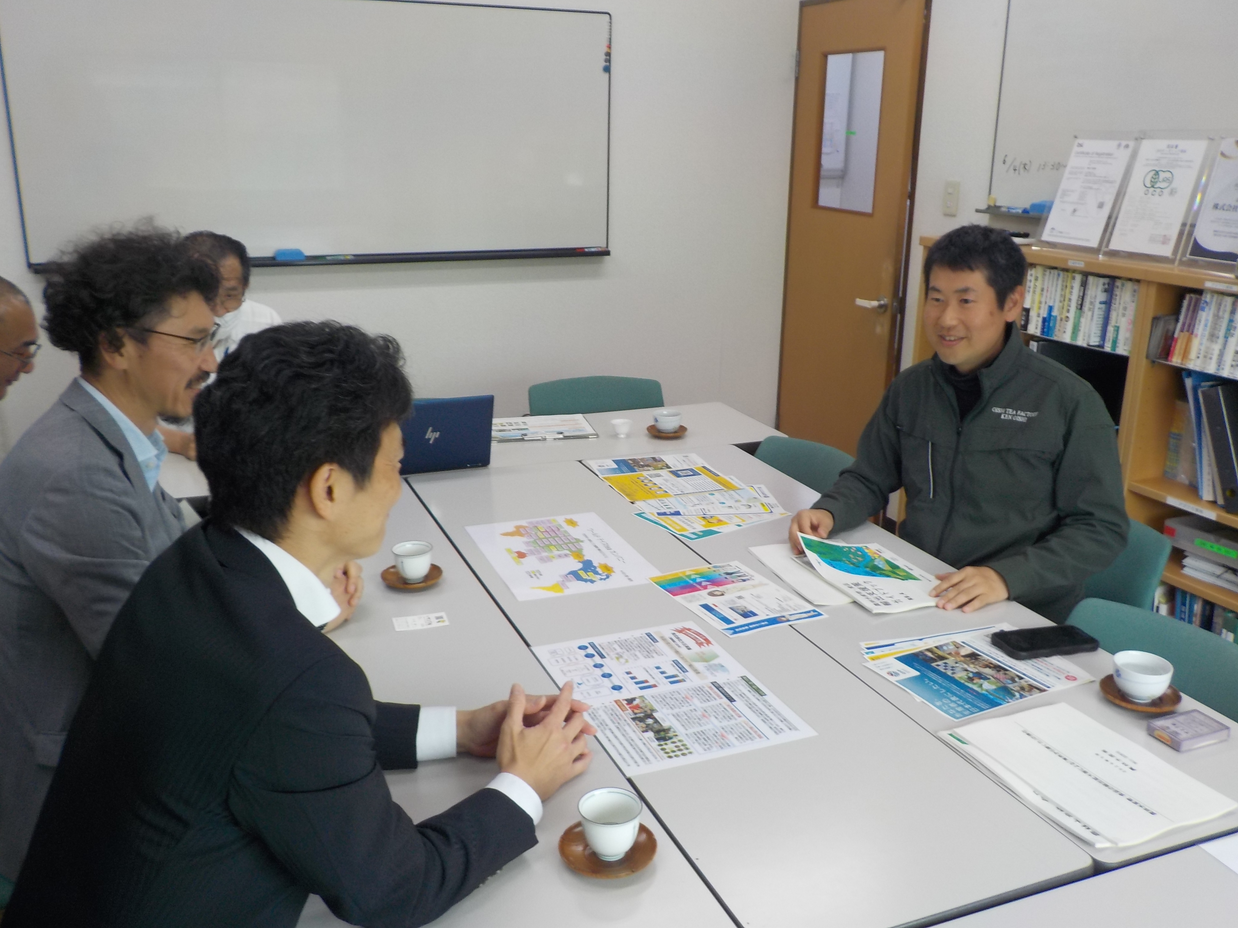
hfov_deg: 60.0
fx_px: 1073
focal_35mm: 30
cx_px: 619
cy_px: 464
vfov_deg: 46.8
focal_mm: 4.1
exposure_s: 1/40
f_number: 3.3
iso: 125
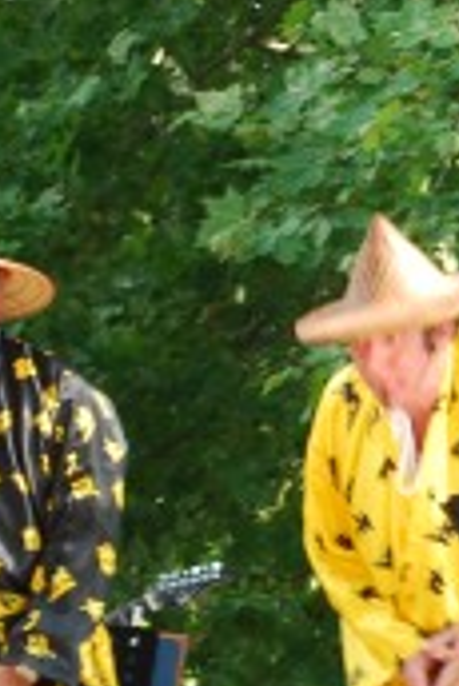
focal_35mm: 307
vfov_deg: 6.7
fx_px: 5856
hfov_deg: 4.5
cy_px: 457
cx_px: 527
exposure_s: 1/40
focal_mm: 55
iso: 200
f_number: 5.6
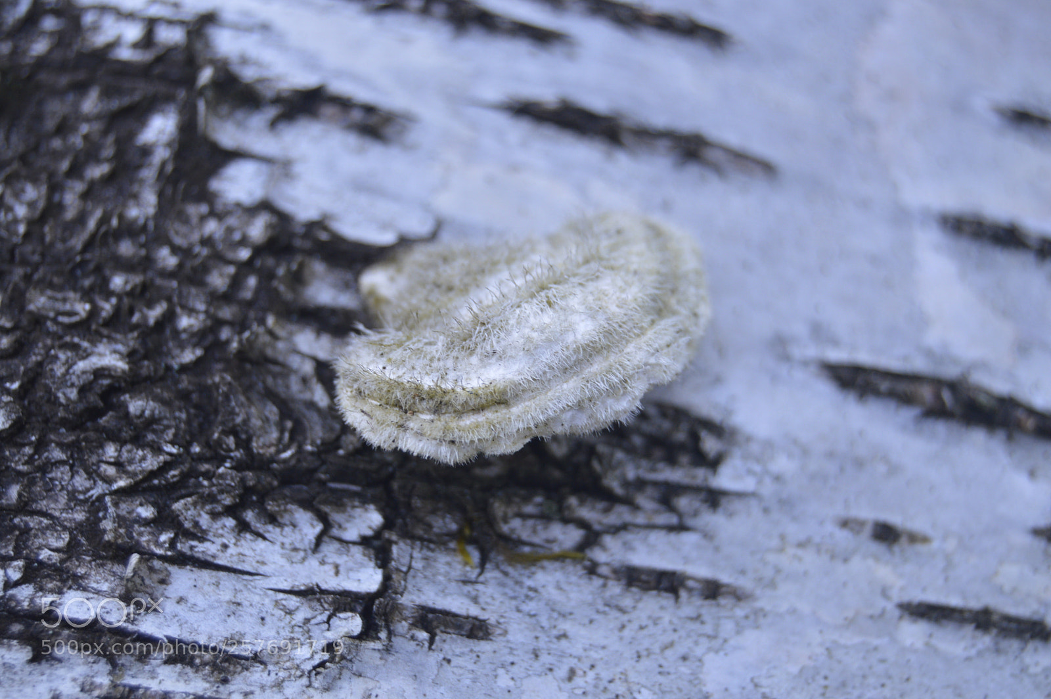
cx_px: 526
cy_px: 350
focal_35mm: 82
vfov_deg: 16.5
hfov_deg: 24.6
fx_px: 2407
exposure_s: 1/100
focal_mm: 55
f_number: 5.6
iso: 400
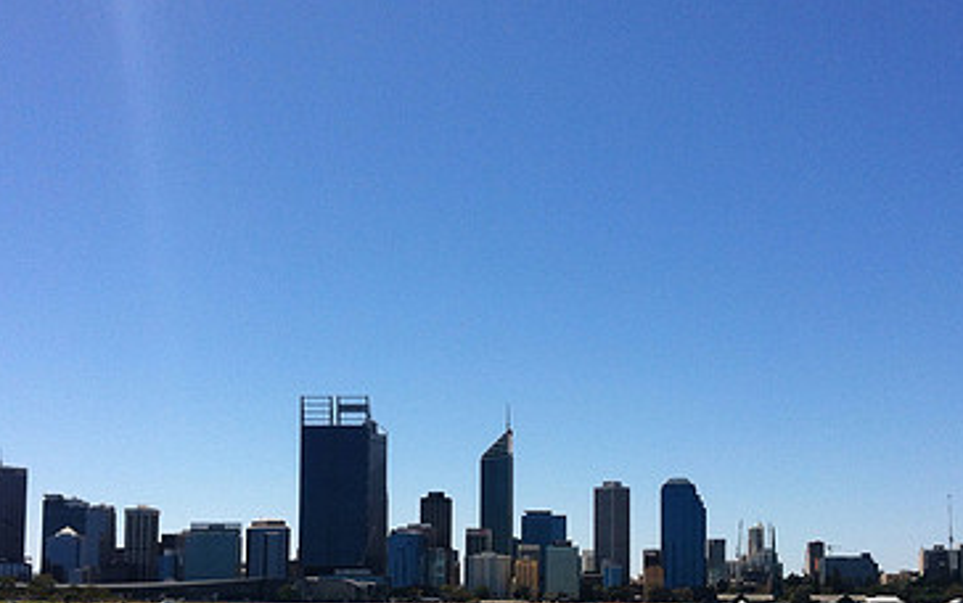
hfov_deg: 34.5
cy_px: 485
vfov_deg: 21.7
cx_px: 487
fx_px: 1549
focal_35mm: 59
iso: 80
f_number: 2.8
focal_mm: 3.85
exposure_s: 1/2742
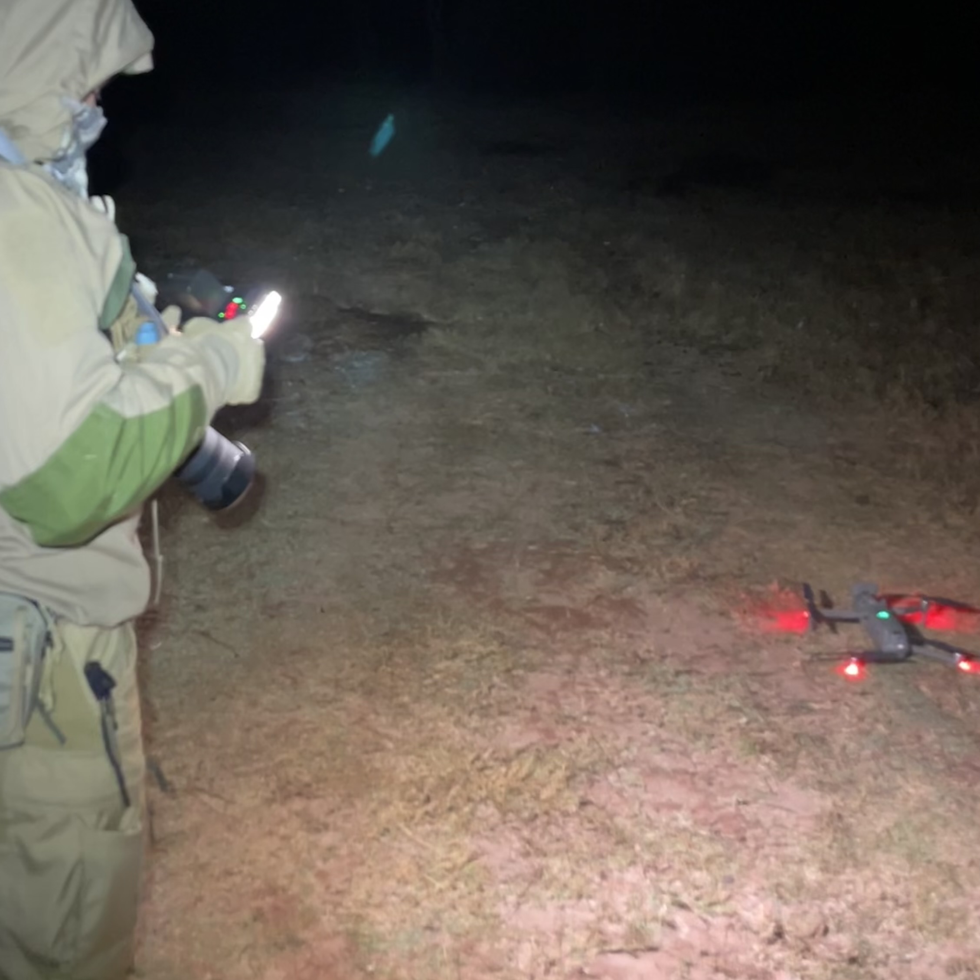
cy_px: 221
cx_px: 330
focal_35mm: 41
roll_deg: +1.4
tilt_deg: -7.3
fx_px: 1313
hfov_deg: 40.4
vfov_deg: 39.6
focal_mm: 4.2
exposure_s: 1/4
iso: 800
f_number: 1.6
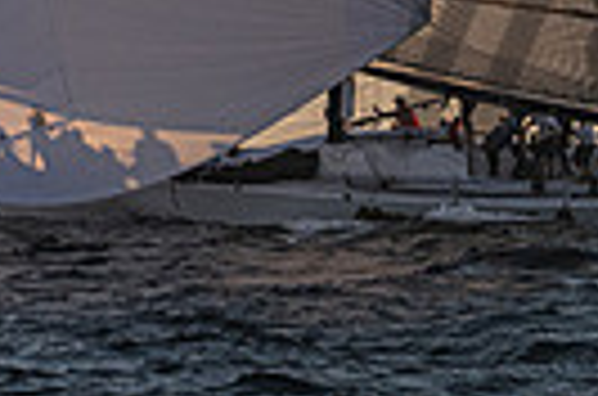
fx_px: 9081
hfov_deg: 3.8
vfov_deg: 2.5
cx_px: 20
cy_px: -645
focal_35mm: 548
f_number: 7.1
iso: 250
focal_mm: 100
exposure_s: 1/800
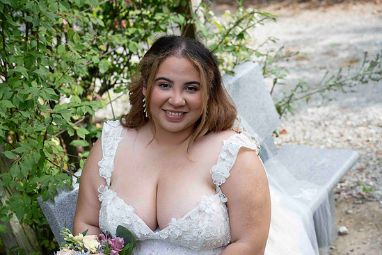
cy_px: 125
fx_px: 605
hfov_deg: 35.0
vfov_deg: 23.8
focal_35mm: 57
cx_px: 182
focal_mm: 54
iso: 140
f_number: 4
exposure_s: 1/320
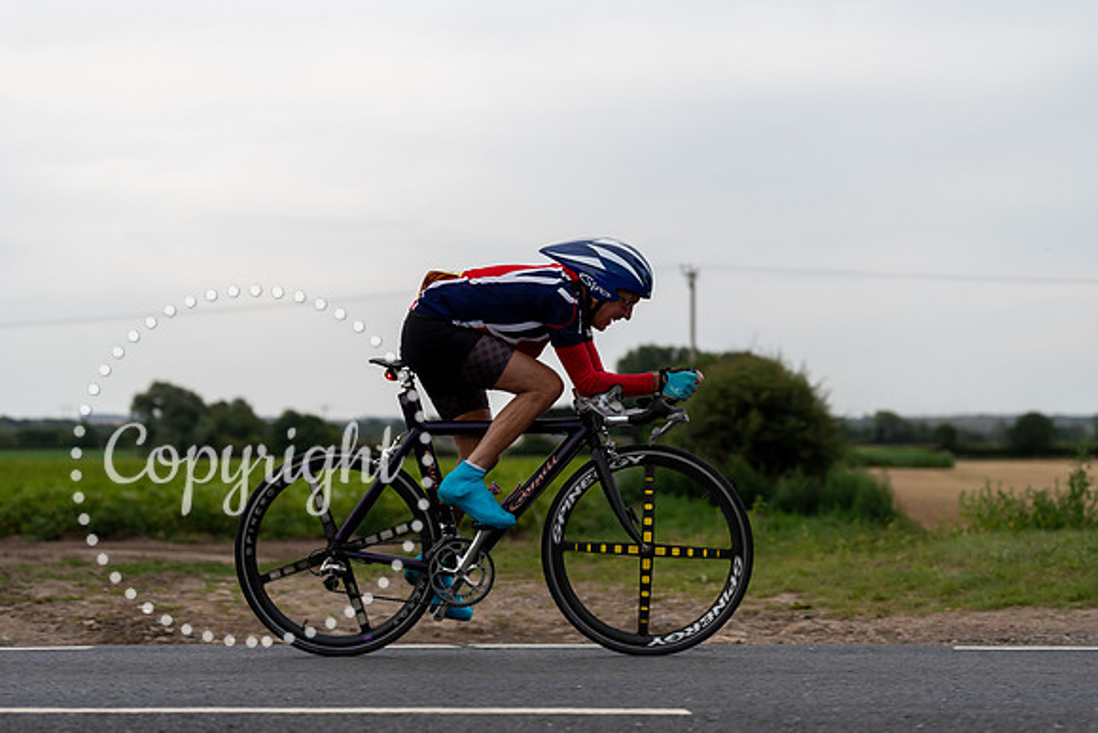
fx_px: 2288
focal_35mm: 75
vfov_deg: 18.2
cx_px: 549
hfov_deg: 27.0
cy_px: 366
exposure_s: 1/1000
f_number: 3.2
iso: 800
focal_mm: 75
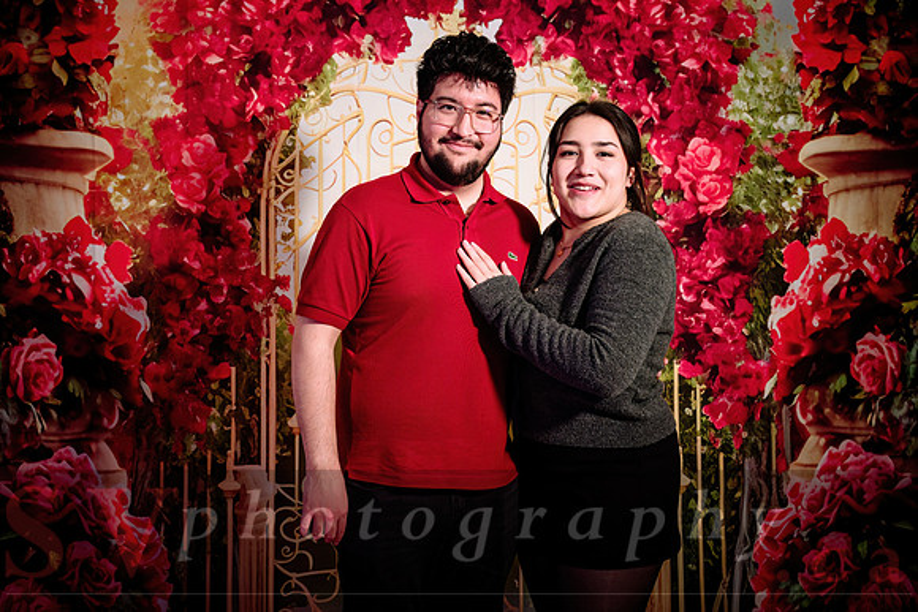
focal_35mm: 36
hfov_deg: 53.1
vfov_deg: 36.9
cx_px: 459
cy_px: 306
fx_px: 918
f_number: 4
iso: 1250
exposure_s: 1/80
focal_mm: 36
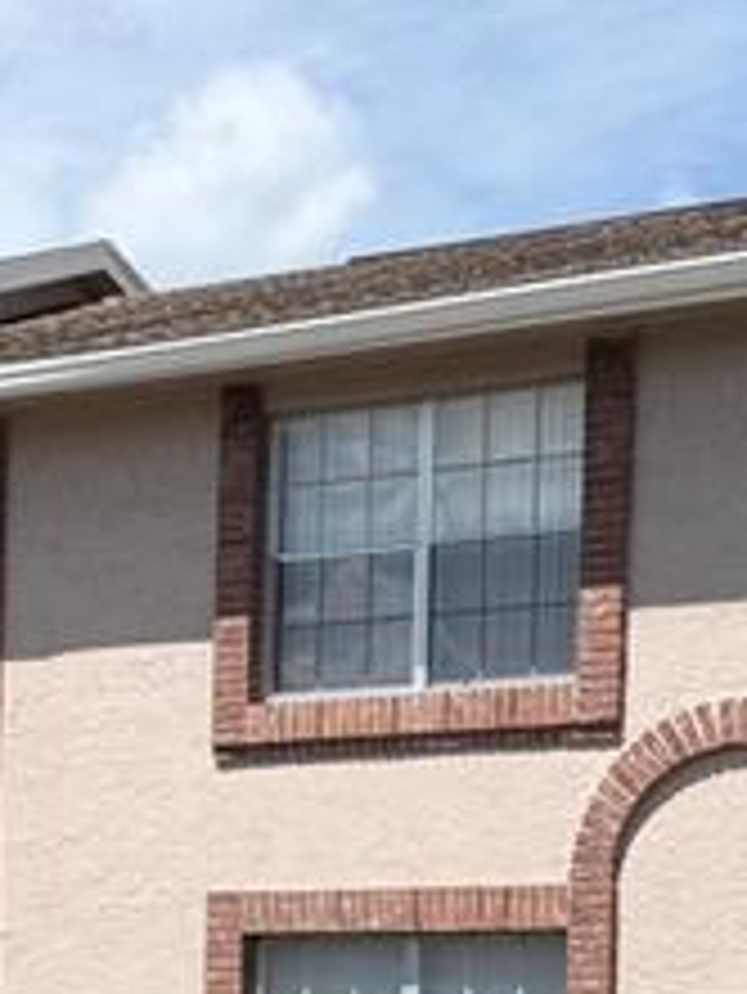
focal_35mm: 111
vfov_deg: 17.2
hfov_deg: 12.9
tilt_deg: +1.1
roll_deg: -1.5
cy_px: 1057
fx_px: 3191
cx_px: -225
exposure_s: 1/5714
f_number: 1.78
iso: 80
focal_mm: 6.76
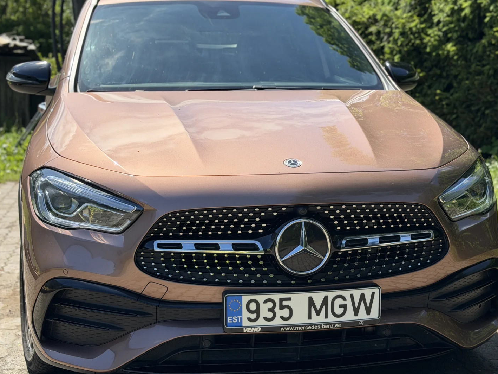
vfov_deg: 22.6
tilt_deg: -9.4
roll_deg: -0.3
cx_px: 277
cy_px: 200
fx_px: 935
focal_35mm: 65
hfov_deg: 29.8
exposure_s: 1/3534
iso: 100
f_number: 1.78
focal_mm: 6.76
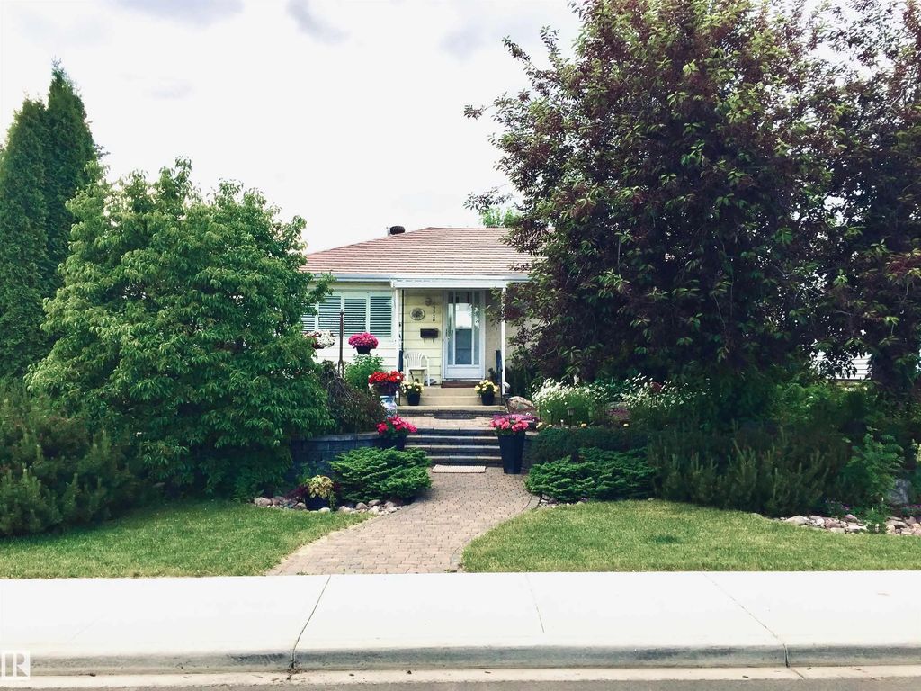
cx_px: 460
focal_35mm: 29
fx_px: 772
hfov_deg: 61.7
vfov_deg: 48.2
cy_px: 346
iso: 32
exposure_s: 1/659
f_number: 2.2
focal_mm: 4.15
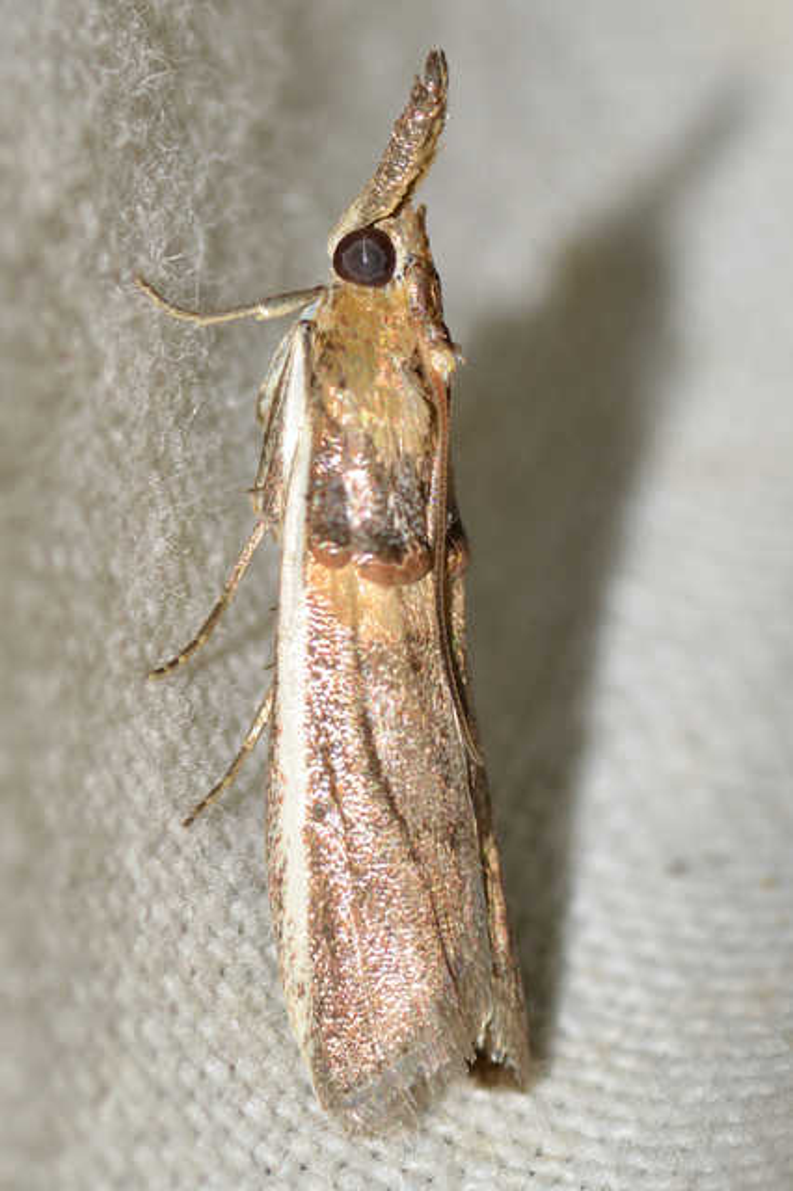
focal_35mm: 150
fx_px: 4961
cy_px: 596
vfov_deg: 13.7
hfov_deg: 9.1
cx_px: 396
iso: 100
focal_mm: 100
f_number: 20
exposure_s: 1/200
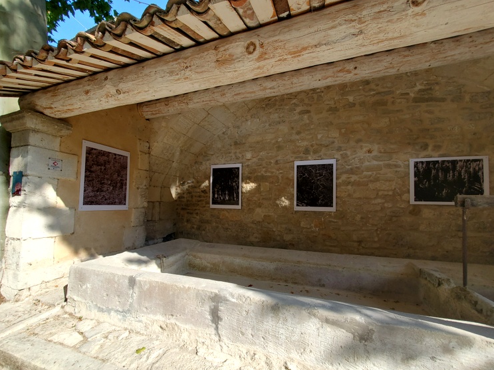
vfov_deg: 85.6
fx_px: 200
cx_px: 245
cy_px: 196
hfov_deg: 102.1
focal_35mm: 14
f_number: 2.2
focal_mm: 1.8
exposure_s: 1/477
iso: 50
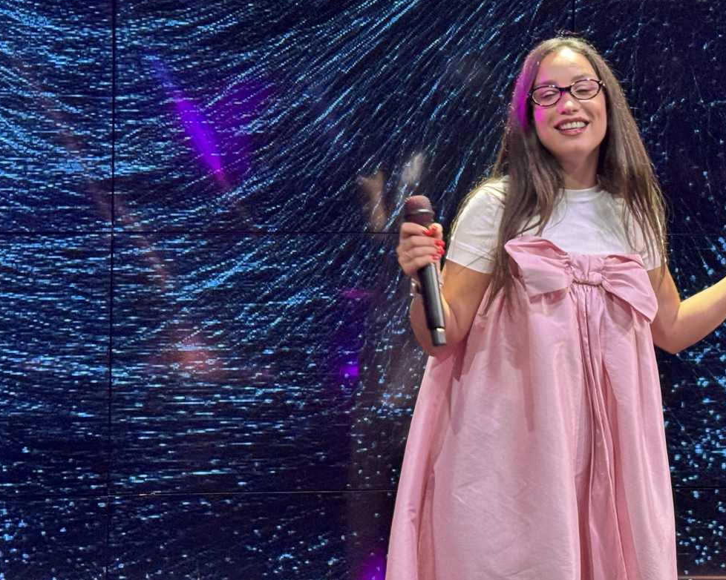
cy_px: 121
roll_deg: -0.4
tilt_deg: +0.5
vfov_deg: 16.6
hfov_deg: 20.7
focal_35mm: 92
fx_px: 1976
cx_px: 529
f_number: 1.78
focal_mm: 6.76
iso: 160
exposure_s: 1/60
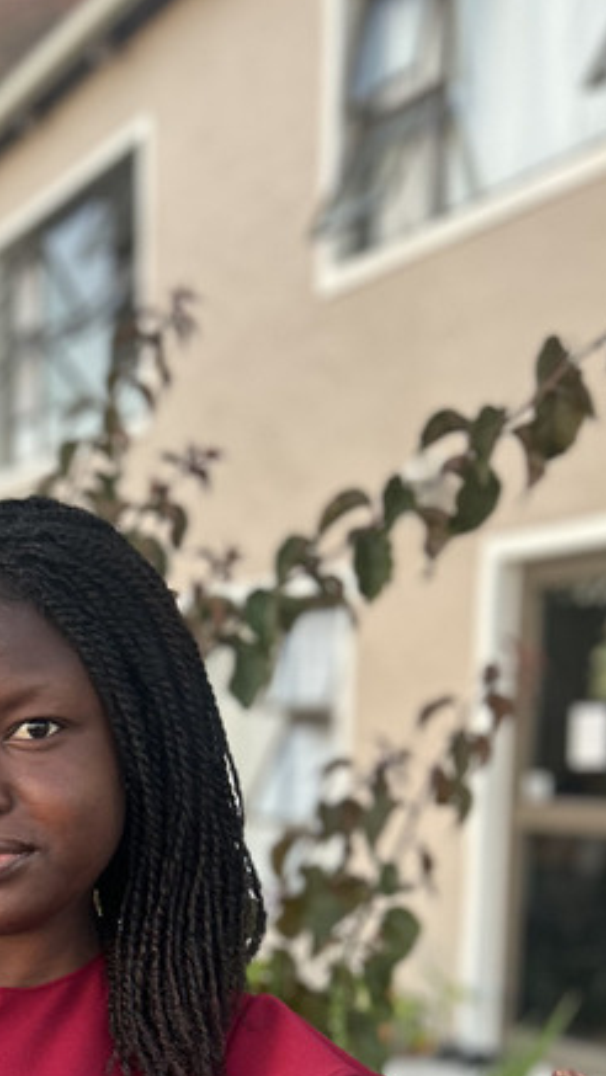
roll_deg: -0.1
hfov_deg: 23.1
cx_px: -41
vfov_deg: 39.7
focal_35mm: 49
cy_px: 918
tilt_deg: -7.4
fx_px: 1399
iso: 125
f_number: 1.5
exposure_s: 1/121
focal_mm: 5.7
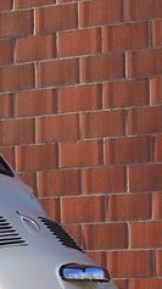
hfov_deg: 6.6
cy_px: 300
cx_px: -220
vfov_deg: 12.1
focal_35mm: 176
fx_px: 1346
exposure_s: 1/1250
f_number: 3.7
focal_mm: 7.2
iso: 160
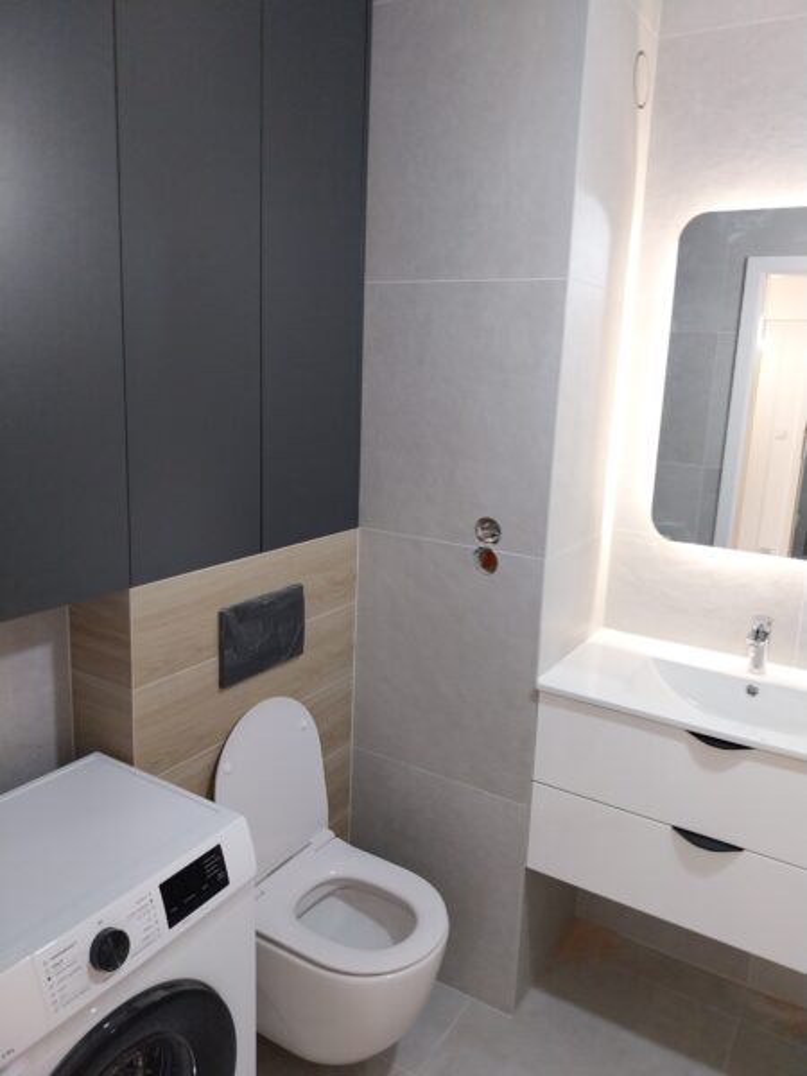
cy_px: 538
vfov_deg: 67.3
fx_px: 808
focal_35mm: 26
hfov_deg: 53.1
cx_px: 404
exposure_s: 1/50
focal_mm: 4
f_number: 1.8
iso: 100
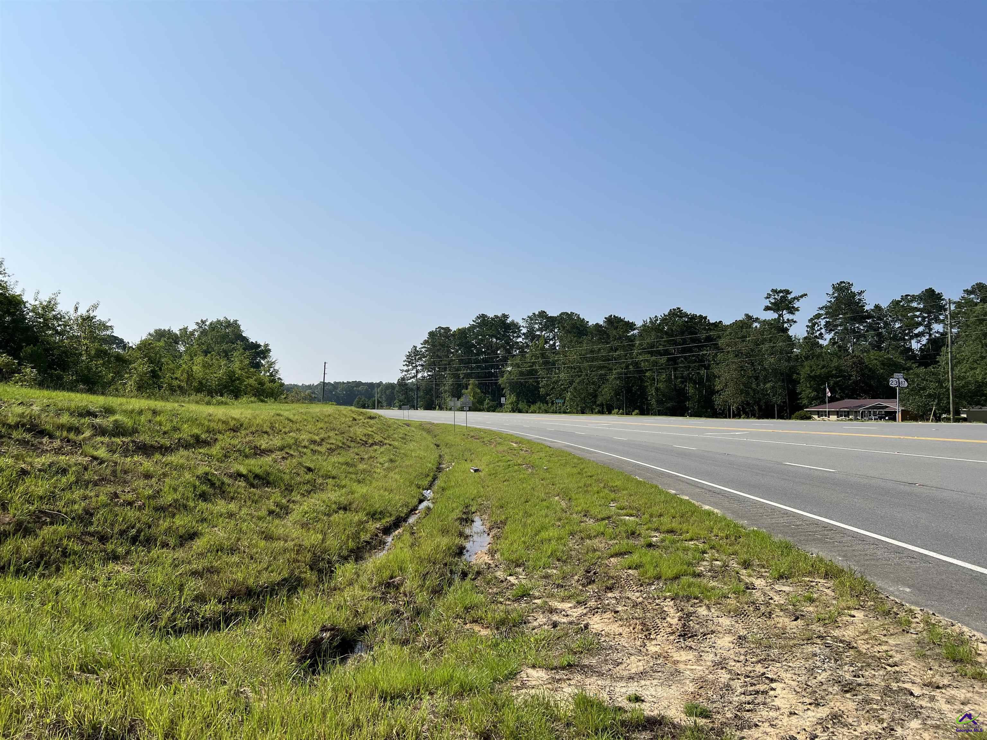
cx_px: 494
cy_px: 370
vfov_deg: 53.1
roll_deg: +0.5
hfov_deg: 67.3
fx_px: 741
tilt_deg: +1.5
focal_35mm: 26
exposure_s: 1/6993
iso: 50
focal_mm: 5.7
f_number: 1.5
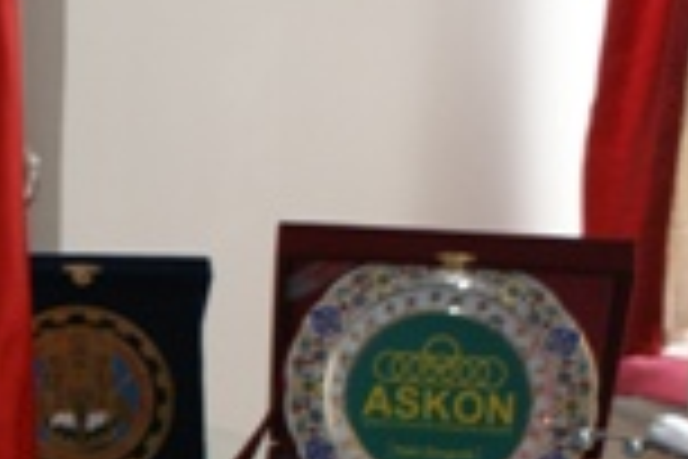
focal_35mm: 153
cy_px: 320
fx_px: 2933
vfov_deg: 8.9
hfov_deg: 12.8
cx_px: -310
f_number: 5.6
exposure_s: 1/60
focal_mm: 35
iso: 400
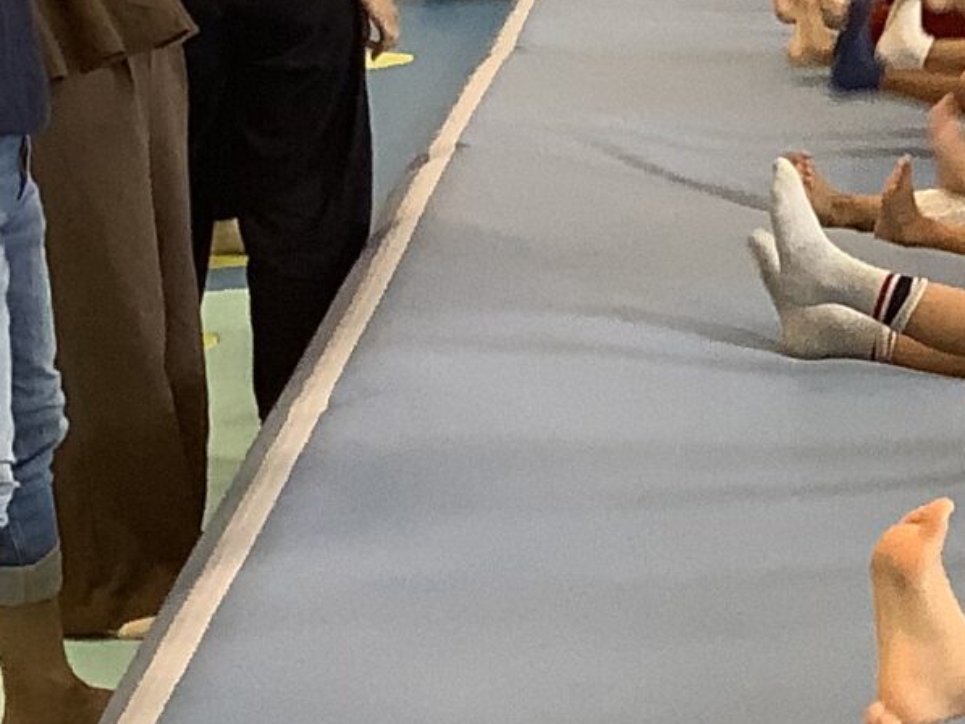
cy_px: 688
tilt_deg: -17.9
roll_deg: +1.9
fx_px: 3708
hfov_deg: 13.5
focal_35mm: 133
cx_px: 1668
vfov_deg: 11.1
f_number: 2.4
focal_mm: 3.3
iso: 80
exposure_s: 1/120
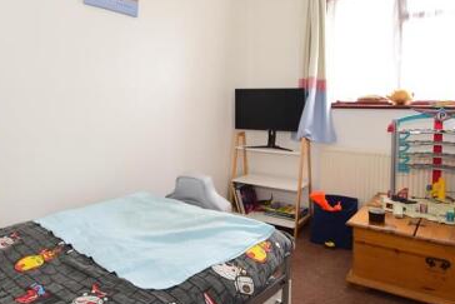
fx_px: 341
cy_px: 111
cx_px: 195
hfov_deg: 67.0
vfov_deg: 47.5
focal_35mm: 27
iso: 640
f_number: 6.3
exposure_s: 1/30
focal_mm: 10
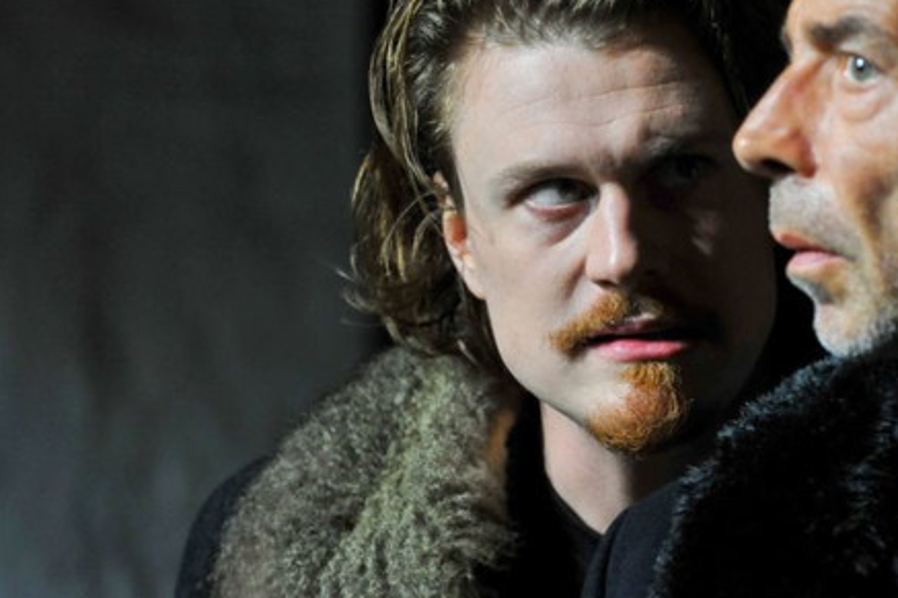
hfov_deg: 10.4
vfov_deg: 7.0
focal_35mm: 197
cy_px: 284
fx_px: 4912
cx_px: 715
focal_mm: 112
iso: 2000
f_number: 4
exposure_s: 1/100
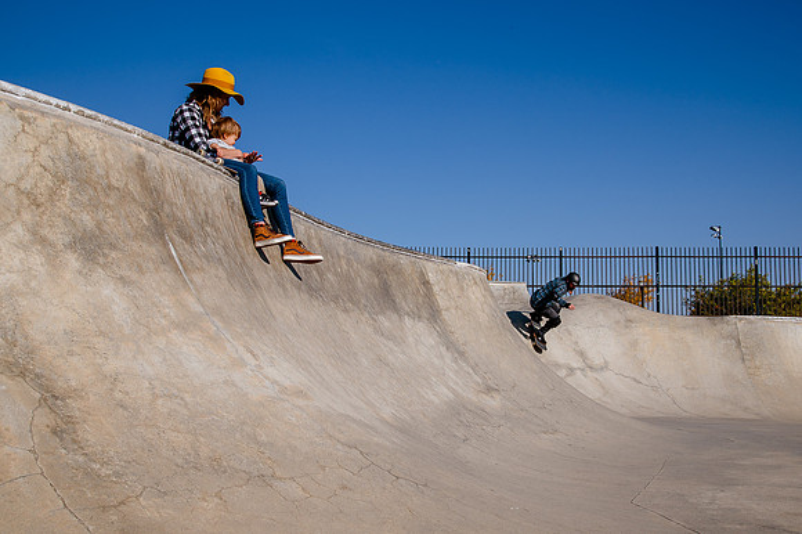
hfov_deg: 45.8
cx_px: 434
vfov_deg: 31.4
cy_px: 272
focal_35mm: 43
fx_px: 949
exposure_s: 1/500
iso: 200
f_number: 13
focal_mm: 38
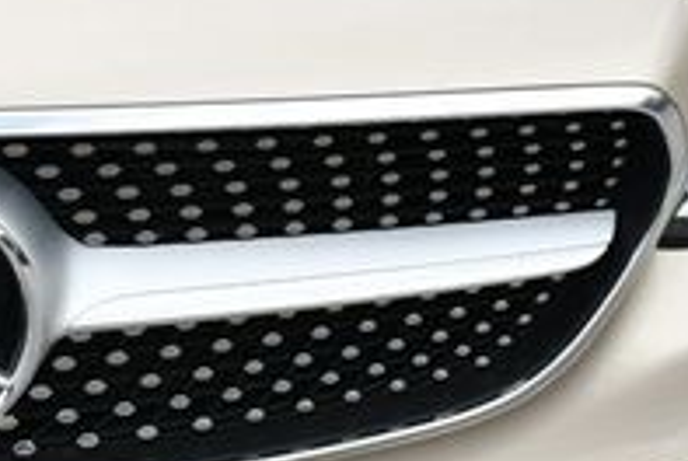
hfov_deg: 16.6
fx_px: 2239
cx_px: -189
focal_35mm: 117
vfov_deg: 11.3
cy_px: -199
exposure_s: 1/250
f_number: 8
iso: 125
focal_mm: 18
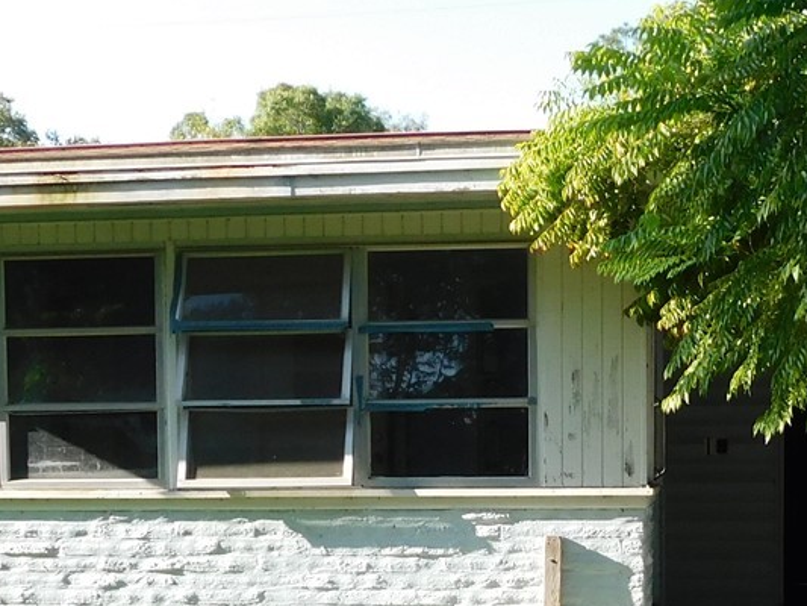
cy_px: 588
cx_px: 521
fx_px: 1609
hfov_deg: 28.0
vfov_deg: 20.7
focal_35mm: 69
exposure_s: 1/400
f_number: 3
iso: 125
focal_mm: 4
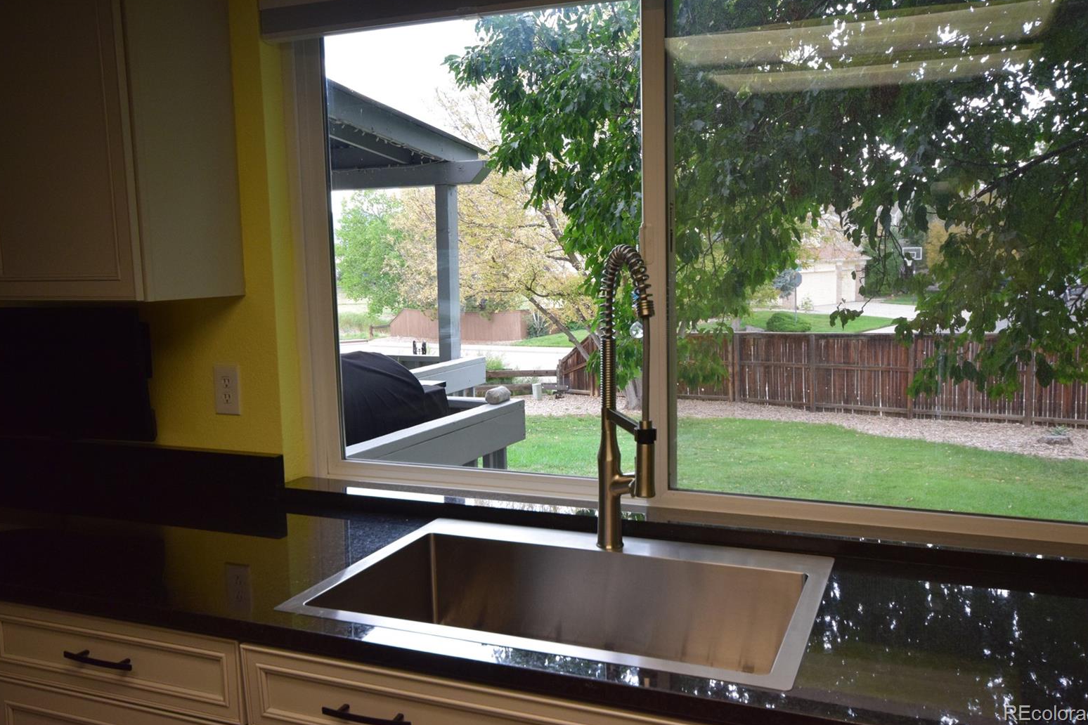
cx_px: 555
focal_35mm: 31
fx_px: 937
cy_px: 353
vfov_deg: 42.3
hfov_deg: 60.3
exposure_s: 1/60
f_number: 8
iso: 1400
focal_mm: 20
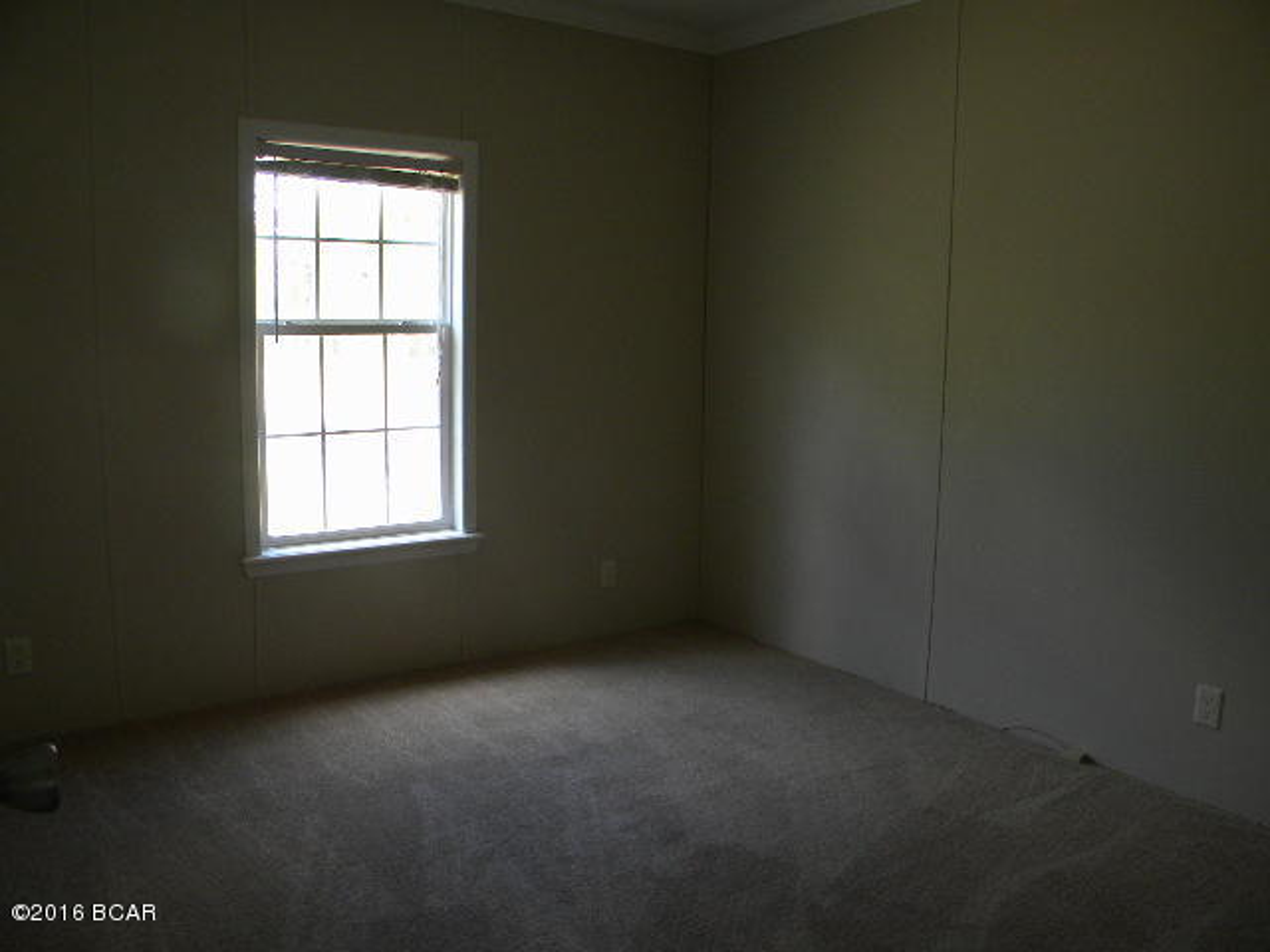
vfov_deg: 49.7
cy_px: 476
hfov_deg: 63.4
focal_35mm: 28
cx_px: 635
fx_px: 1027
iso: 99
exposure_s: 1/58
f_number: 3.5
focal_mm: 5
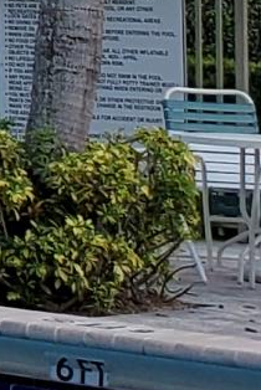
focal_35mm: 258
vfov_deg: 7.6
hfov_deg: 4.6
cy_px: -407
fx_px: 2799
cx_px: -955
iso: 50
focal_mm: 4.3
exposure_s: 1/547
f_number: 2.4
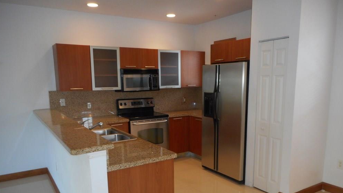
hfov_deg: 67.9
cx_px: 172
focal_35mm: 28
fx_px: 255
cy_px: 126
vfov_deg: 41.0
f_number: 3.7
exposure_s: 1/25
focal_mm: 4.5
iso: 250
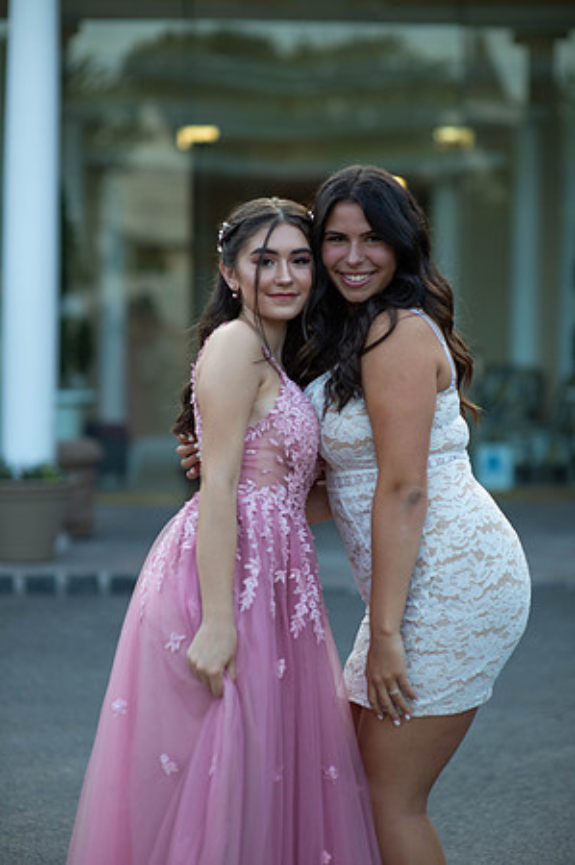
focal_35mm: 85
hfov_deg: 16.0
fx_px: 2041
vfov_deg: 23.9
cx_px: 288
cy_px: 432
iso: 250
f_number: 2
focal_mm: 85
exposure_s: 1/1000
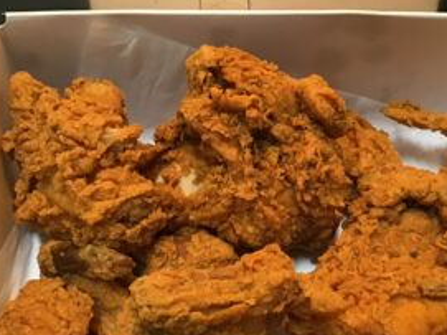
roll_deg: -2.7
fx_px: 542
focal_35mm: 42
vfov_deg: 34.0
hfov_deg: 44.5
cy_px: 220
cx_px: 278
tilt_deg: -37.2
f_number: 2.4
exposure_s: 1/30
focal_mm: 3.3
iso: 250
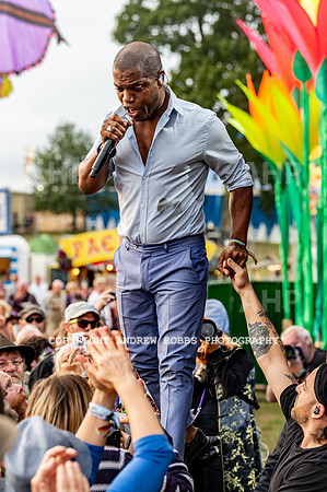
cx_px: 164
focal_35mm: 112
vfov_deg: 18.3
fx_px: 1529
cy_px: 246
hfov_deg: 12.2
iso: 1100
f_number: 4.5
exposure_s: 1/500
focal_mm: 112
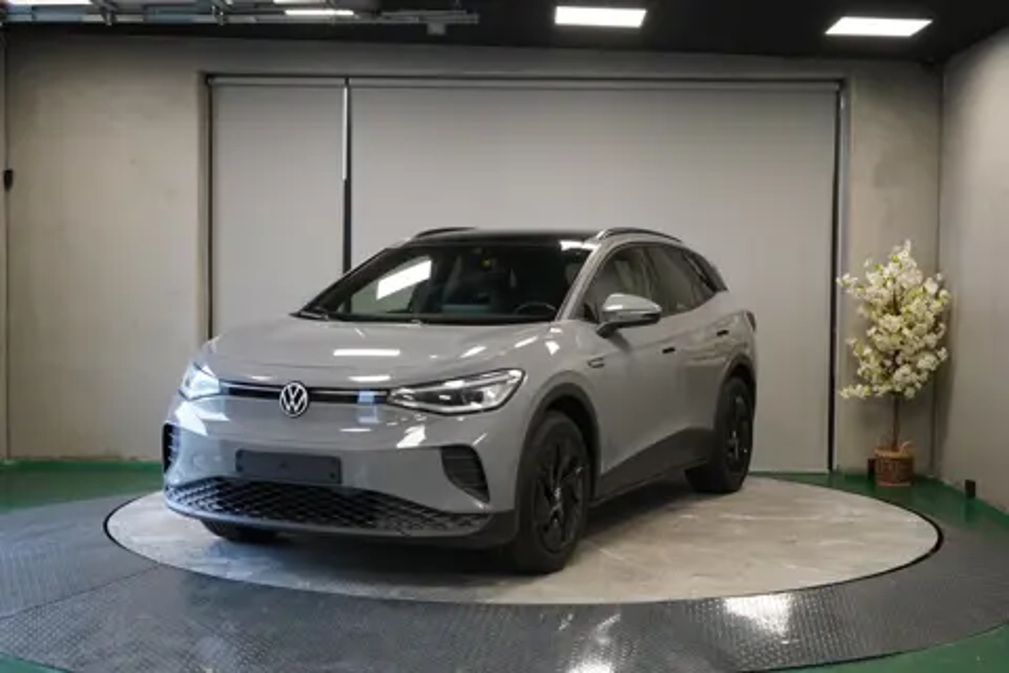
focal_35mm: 49
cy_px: 336
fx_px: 1373
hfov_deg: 40.3
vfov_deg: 27.5
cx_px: 504
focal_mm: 49
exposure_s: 1/160
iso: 2500
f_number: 4.5
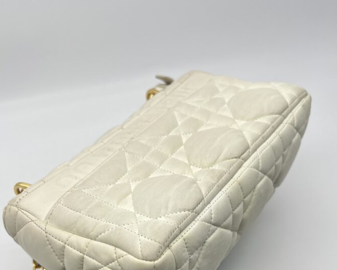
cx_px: 156
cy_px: 229
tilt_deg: -47.2
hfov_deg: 46.8
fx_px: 389
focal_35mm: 39
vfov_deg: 36.5
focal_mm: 5.7
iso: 40
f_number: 1.5
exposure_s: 1/159
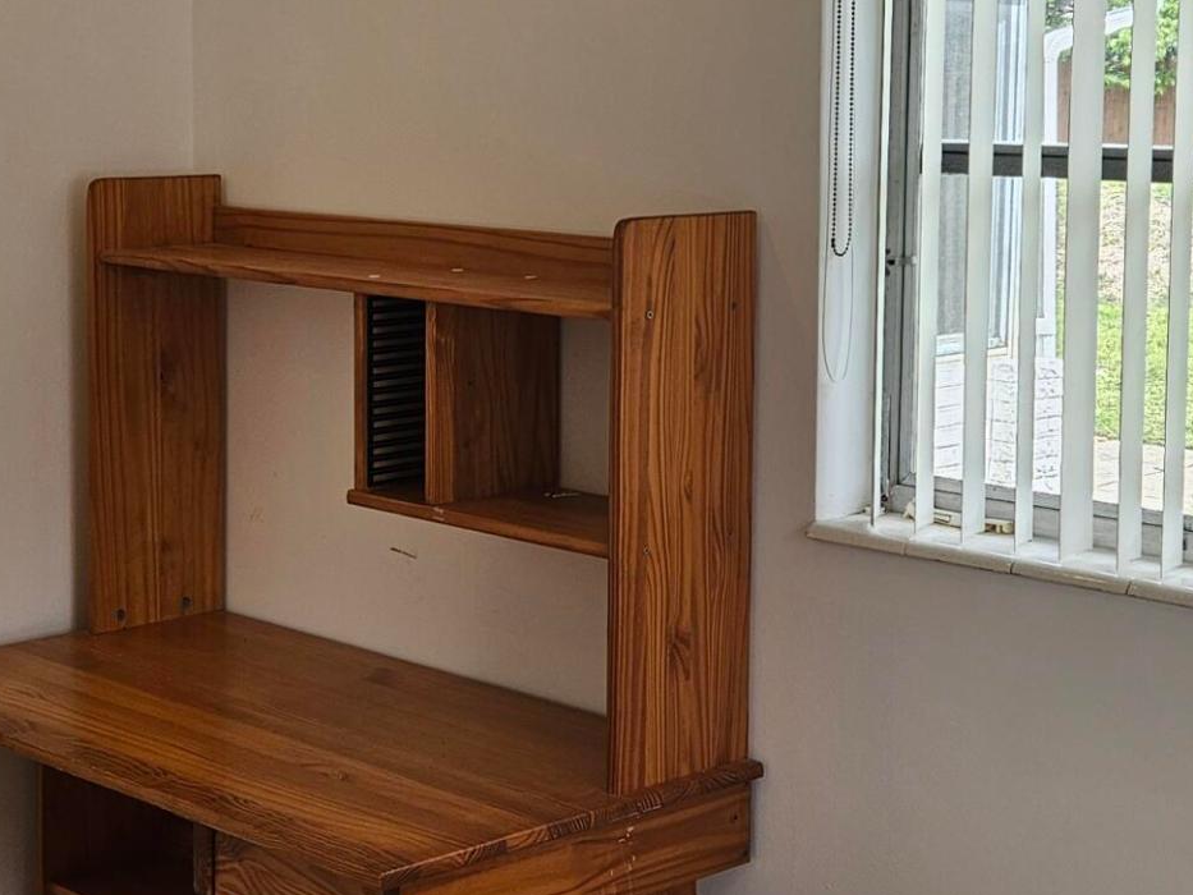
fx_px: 2447
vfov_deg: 20.6
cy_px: 288
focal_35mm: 71
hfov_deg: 27.4
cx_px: 520
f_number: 1.8
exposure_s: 1/149
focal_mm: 5.4
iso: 25
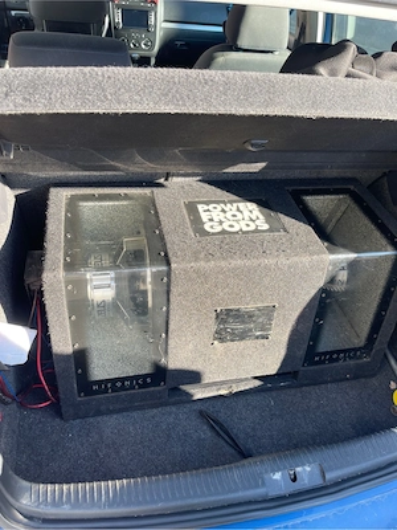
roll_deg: -8.6
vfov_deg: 69.4
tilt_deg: -44.0
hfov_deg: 54.9
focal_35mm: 25
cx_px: 198
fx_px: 382
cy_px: 265
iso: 32
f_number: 1.6
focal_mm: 5.1
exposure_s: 1/144
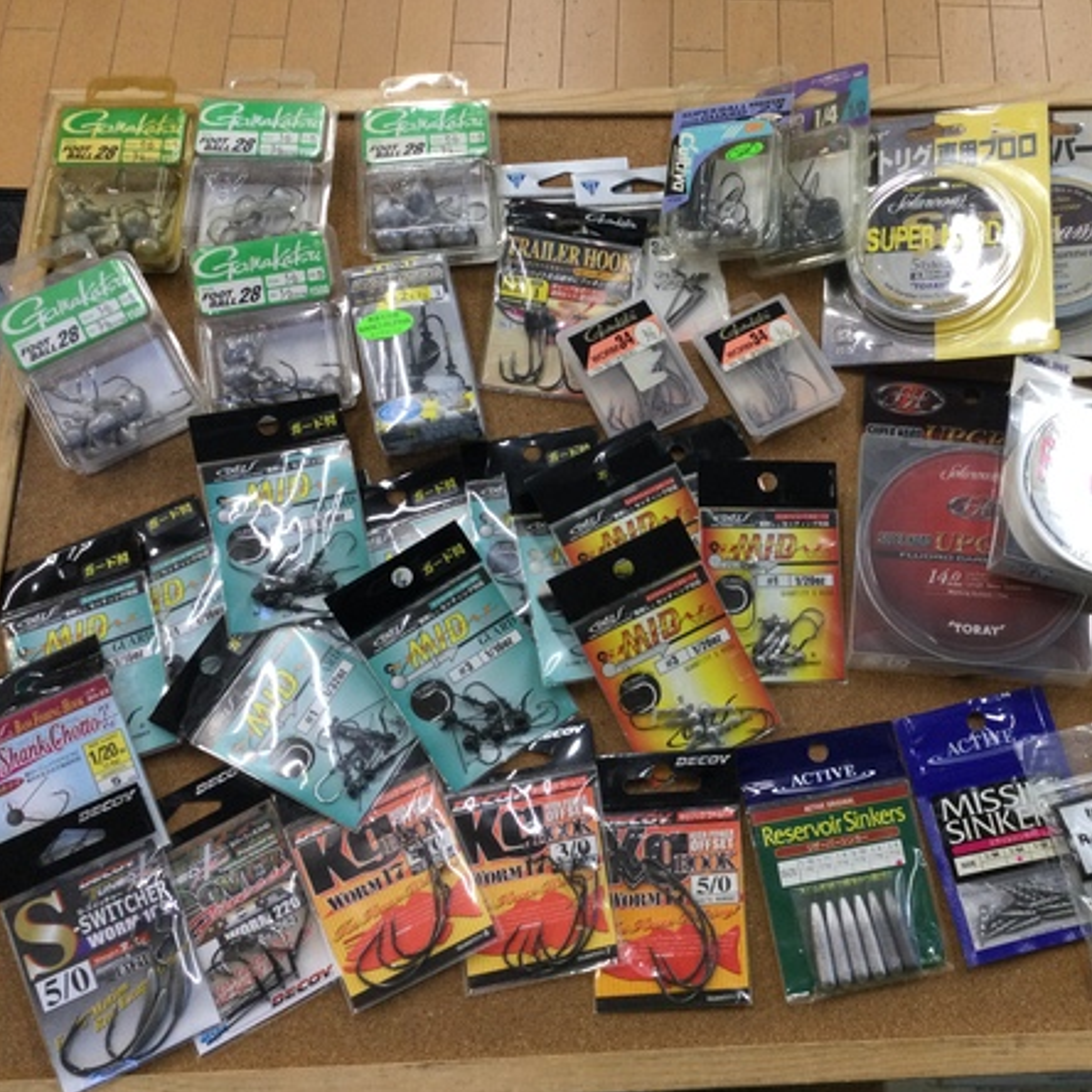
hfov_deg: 44.3
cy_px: 548
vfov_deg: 44.9
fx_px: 1321
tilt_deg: -70.3
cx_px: 730
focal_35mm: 37
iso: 32
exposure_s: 1/30
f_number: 2.4
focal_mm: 3.3
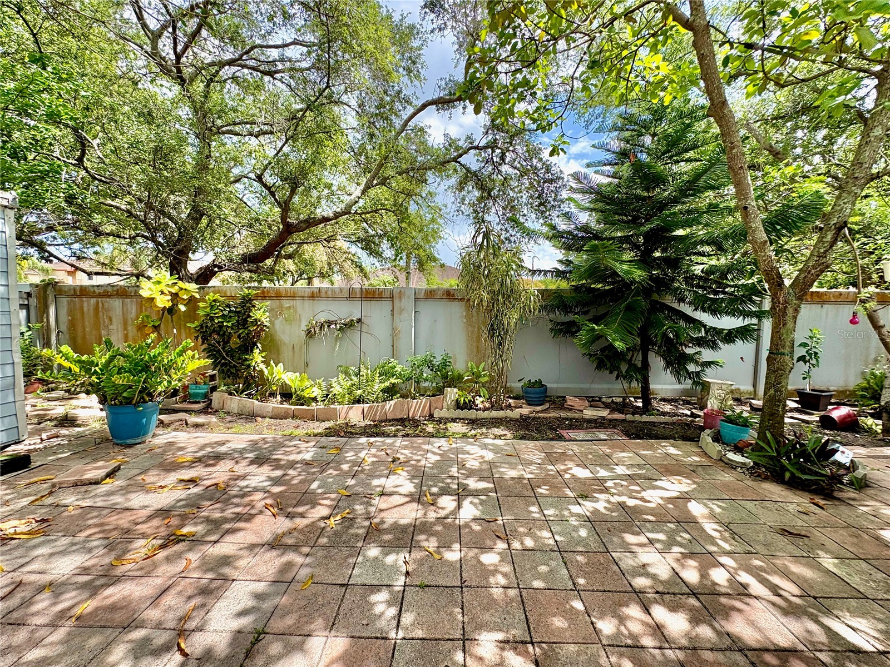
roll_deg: -0.9
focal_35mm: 14
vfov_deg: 85.7
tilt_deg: -3.9
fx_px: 360
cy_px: 334
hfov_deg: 102.1
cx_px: 445
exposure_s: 1/669
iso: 64
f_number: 2.2
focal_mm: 2.22
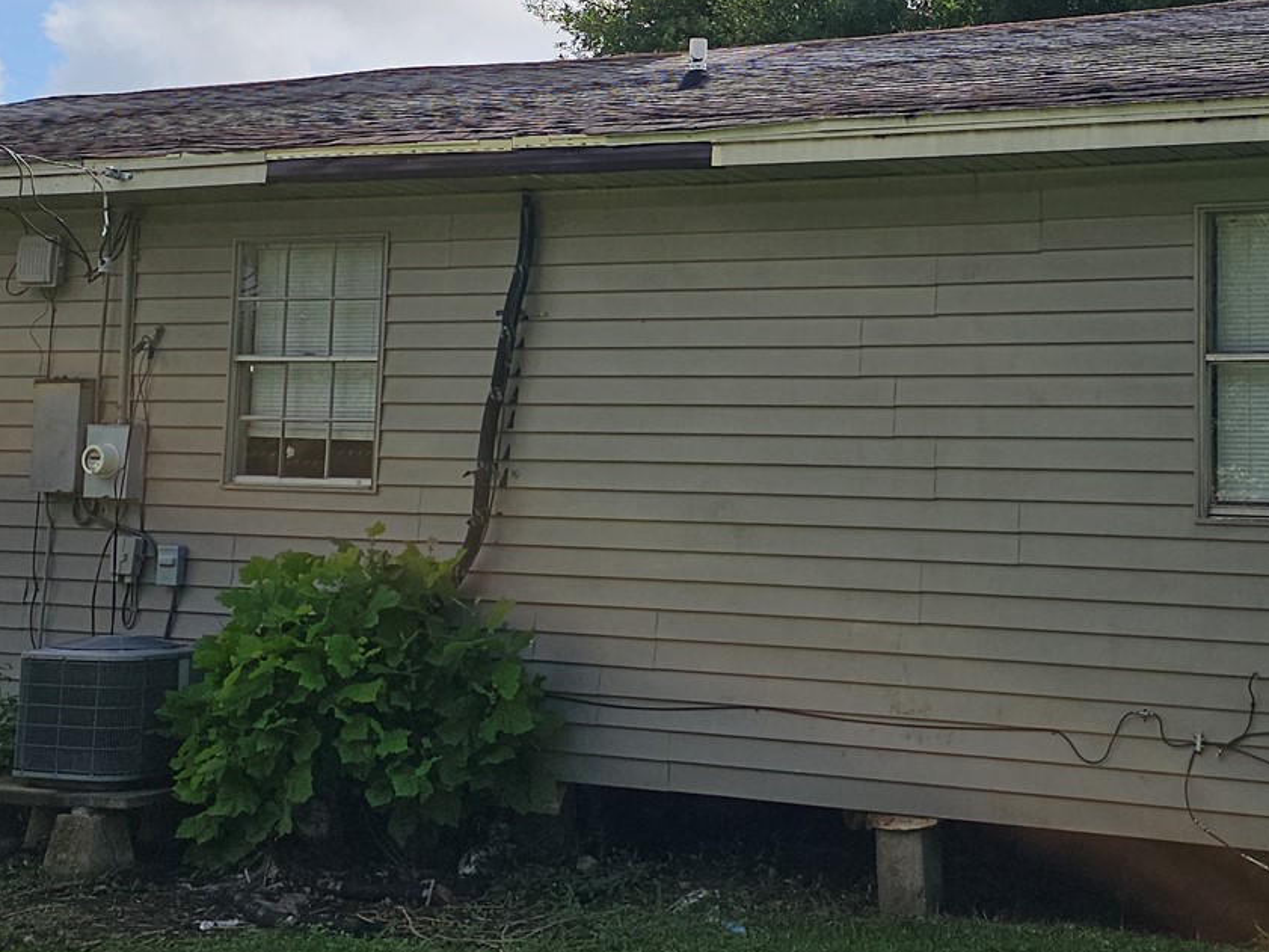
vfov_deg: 25.8
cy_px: 250
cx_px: 842
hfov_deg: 34.0
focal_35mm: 56
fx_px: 2053
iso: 10
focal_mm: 6.3
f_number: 1.7
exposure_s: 1/1567
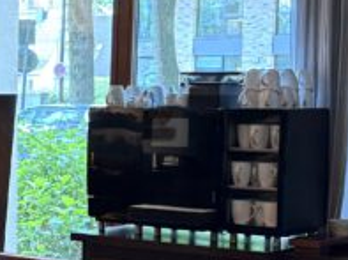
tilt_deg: -3.3
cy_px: 161
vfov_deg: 11.8
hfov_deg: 13.9
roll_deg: -0.8
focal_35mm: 125
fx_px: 1254
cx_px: -302
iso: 250
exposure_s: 1/50
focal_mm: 6.76
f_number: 1.78
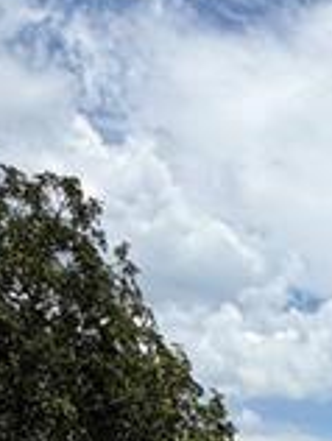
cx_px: 555
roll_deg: -2.4
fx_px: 867
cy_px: 634
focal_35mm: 68
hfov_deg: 18.2
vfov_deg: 23.6
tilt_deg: -1.2
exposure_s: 1/1961
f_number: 2.2
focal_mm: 2.22
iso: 20
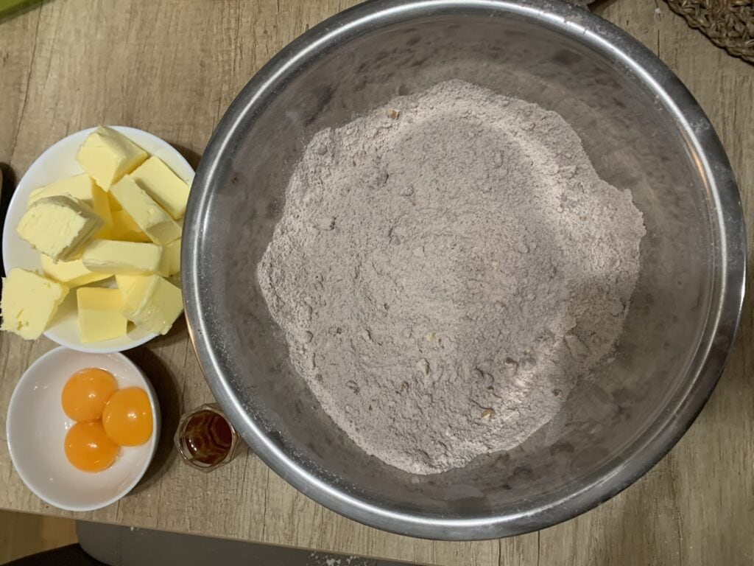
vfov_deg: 53.1
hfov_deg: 67.3
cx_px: 377
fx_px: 566
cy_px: 283
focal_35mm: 26
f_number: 1.8
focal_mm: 4.25
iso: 250
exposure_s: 1/33
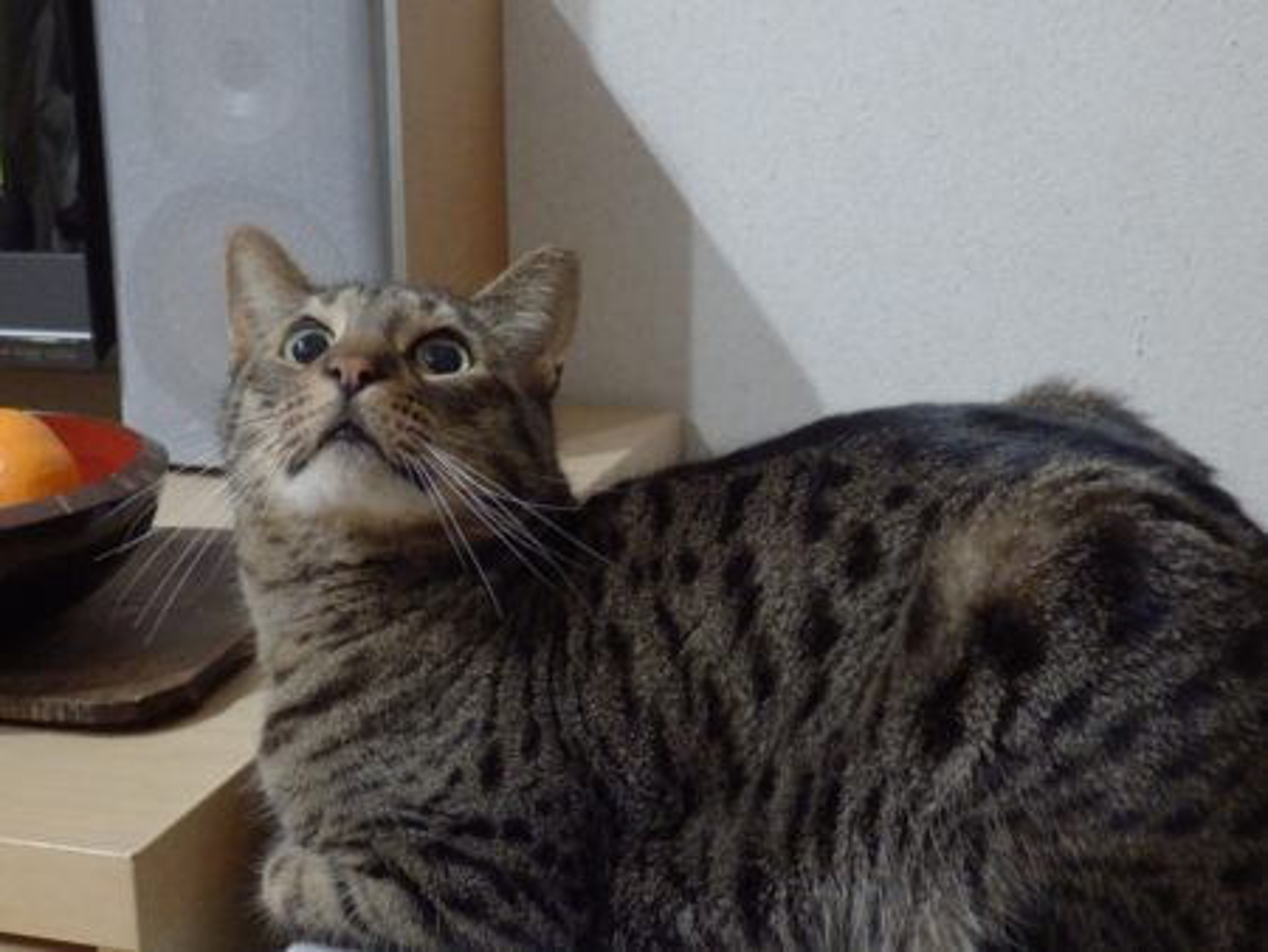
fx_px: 1979
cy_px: 476
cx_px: 634
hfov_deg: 35.5
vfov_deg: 27.1
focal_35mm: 54
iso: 1600
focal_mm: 9.8
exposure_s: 1/10
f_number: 4.1
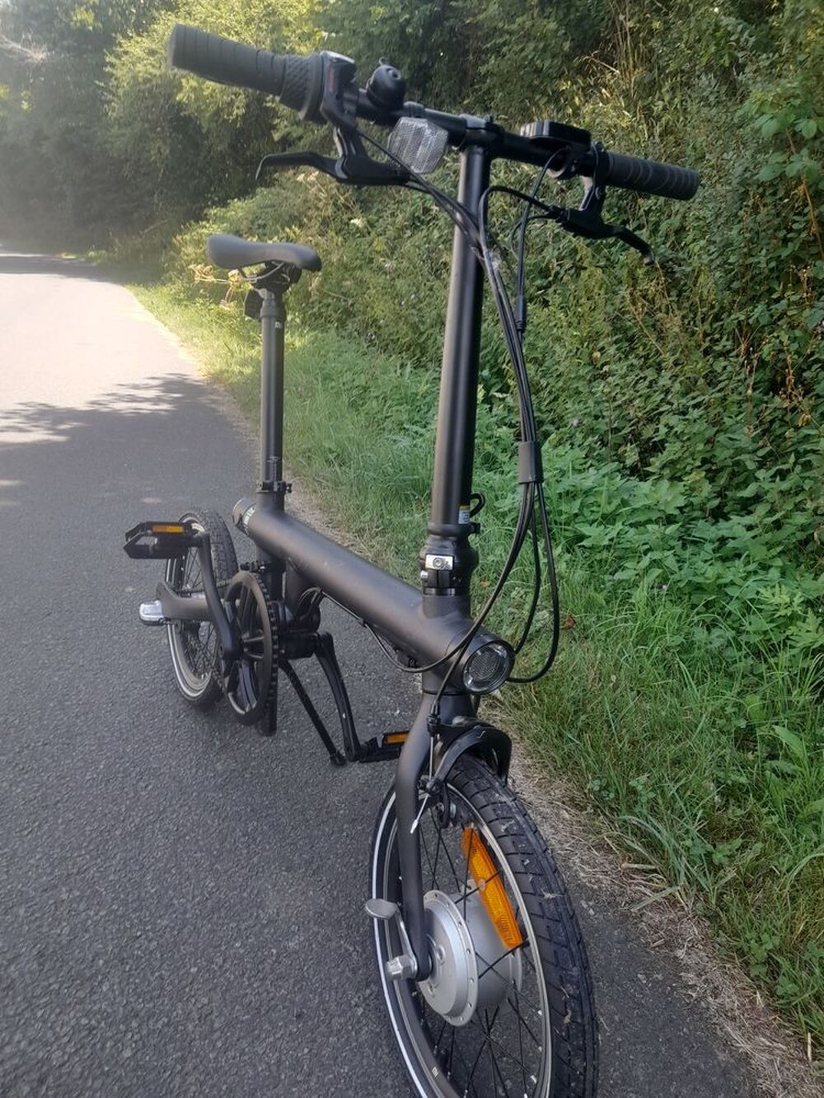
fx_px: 793
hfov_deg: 54.9
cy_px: 549
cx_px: 412
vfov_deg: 69.4
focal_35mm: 25
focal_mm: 4.6
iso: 25
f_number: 2
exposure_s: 1/50
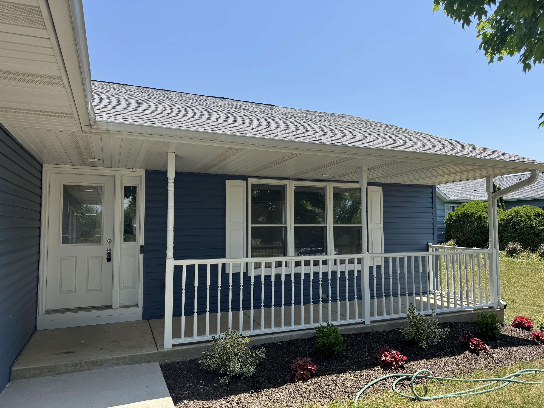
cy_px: 204
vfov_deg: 56.8
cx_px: 272
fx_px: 377
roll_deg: +0.1
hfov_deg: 71.6
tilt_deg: +2.2
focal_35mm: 24
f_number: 1.78
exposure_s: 1/2710
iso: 80
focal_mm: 6.76
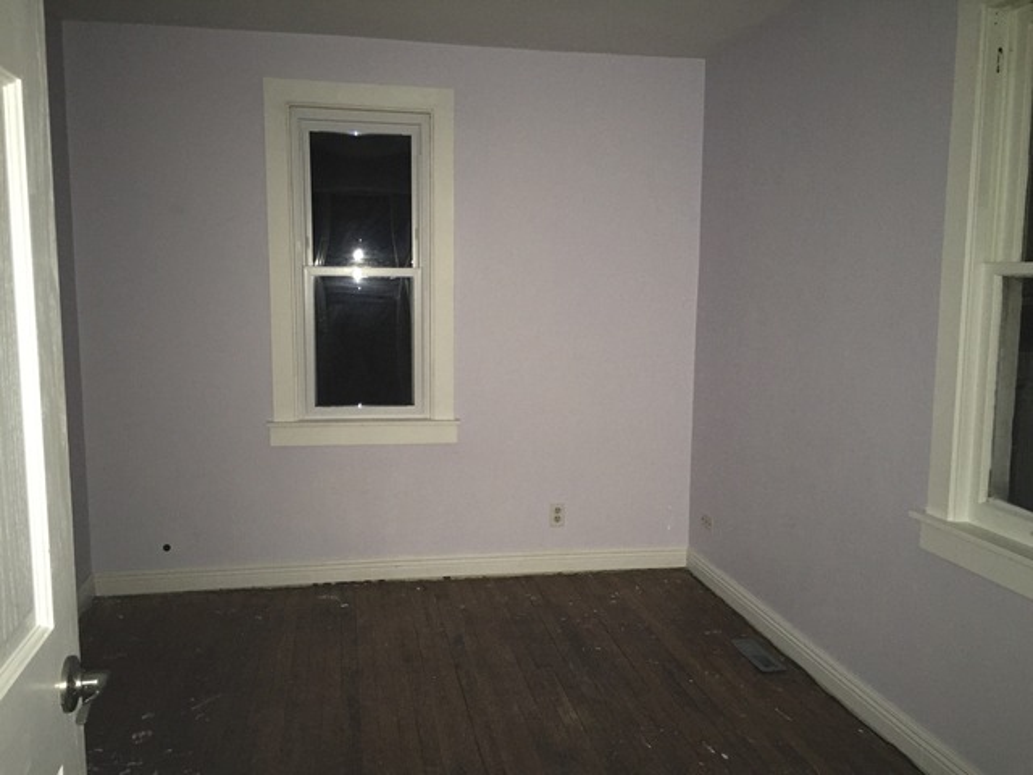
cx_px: 516
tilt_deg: -7.9
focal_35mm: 29
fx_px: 865
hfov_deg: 61.7
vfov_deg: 48.2
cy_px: 388
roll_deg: -0.8
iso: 400
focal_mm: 4.15
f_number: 2.2
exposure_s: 1/16
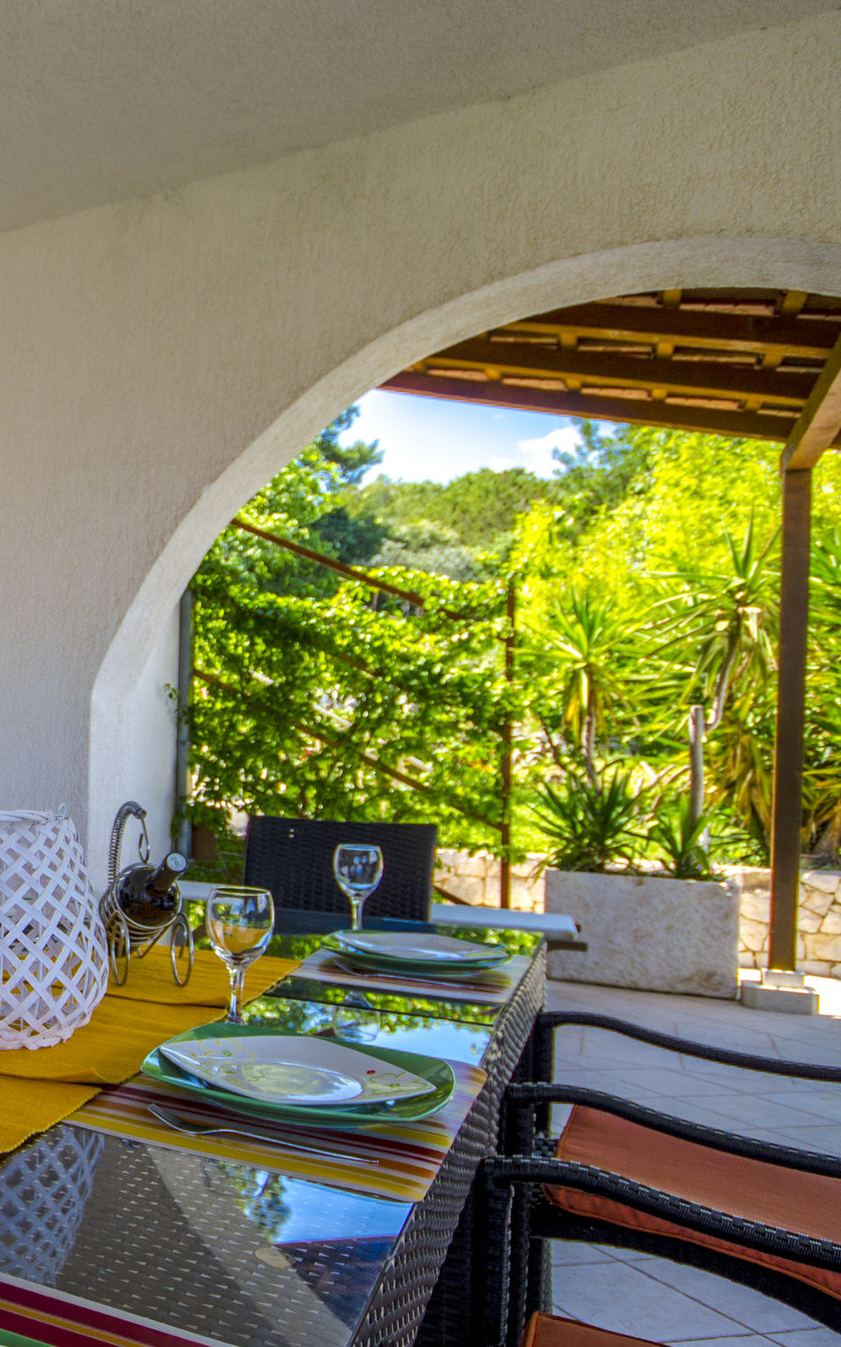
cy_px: 738
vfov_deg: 61.2
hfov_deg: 33.3
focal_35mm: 31
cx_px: -166
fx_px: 1135
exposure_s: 1/250
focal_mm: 11
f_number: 6.3
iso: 100
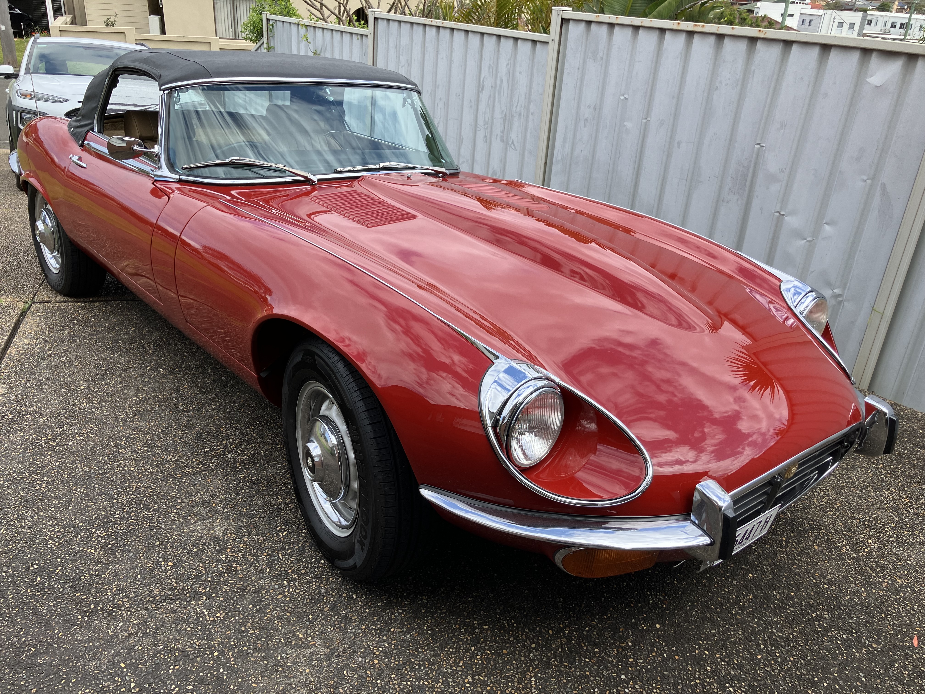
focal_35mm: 28
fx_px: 748
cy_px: 347
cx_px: 462
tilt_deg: -25.6
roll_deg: -3.9
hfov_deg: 63.4
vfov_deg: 49.7
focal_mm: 3.99
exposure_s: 1/787
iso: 32
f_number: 1.8
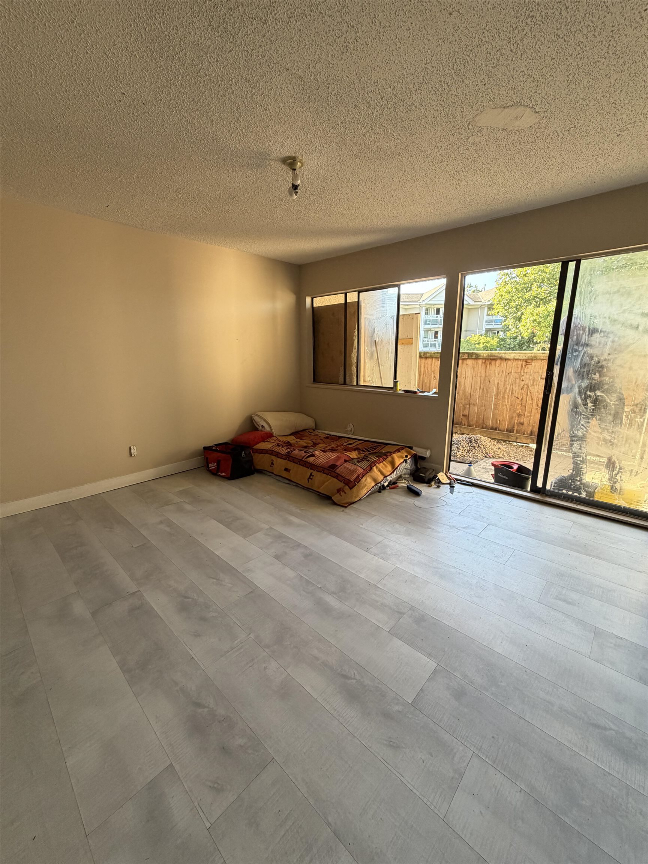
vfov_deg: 102.1
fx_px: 349
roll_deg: +0.4
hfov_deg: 85.7
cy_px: 432
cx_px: 324
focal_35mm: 14
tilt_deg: -12.2
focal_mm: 2.22
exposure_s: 1/121
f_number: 2.2
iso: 160
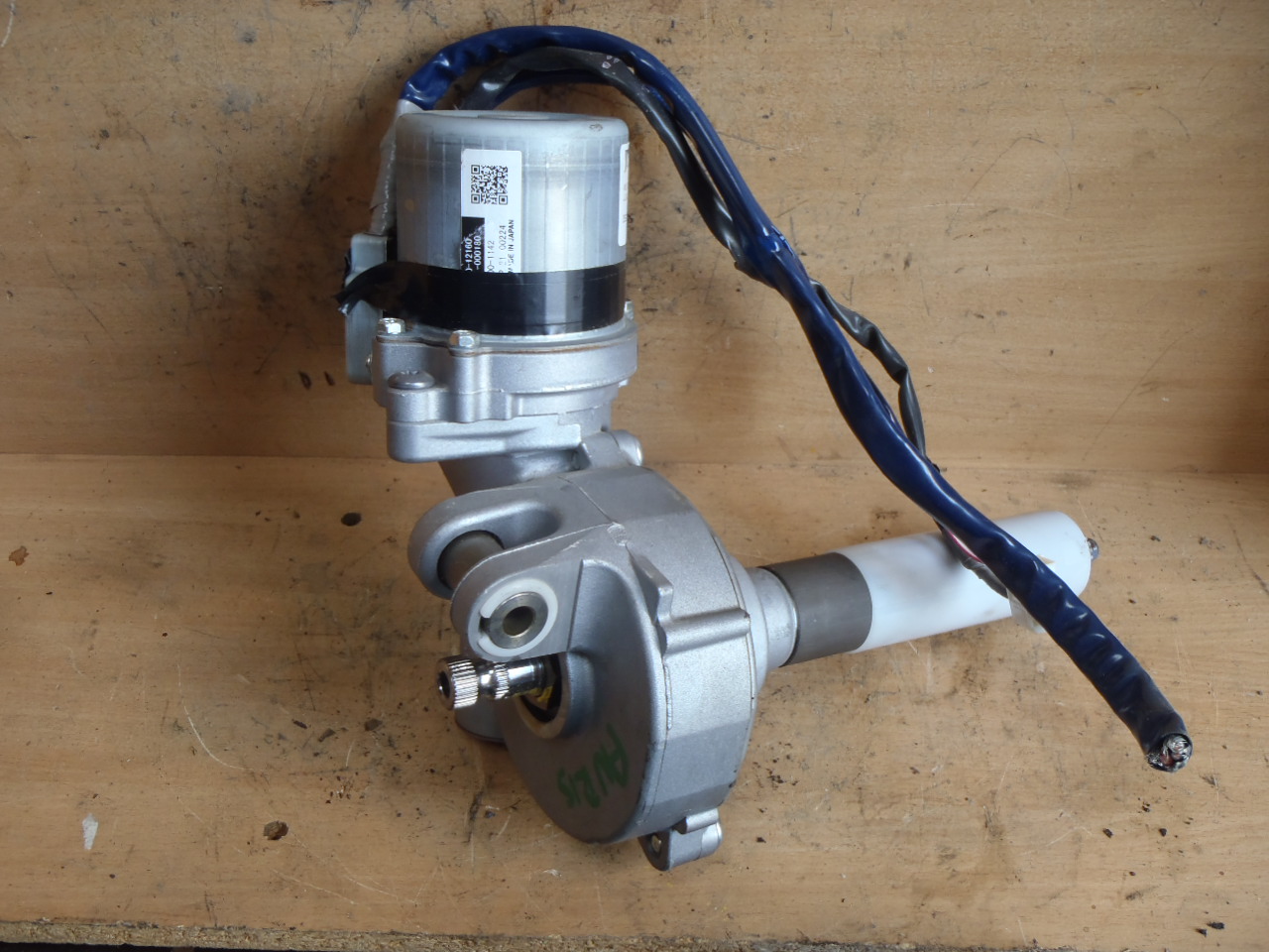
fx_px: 1393
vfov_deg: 37.7
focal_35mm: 38
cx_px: 634
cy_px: 476
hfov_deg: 49.0
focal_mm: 6.83
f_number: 4.6
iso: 100
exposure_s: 1/40
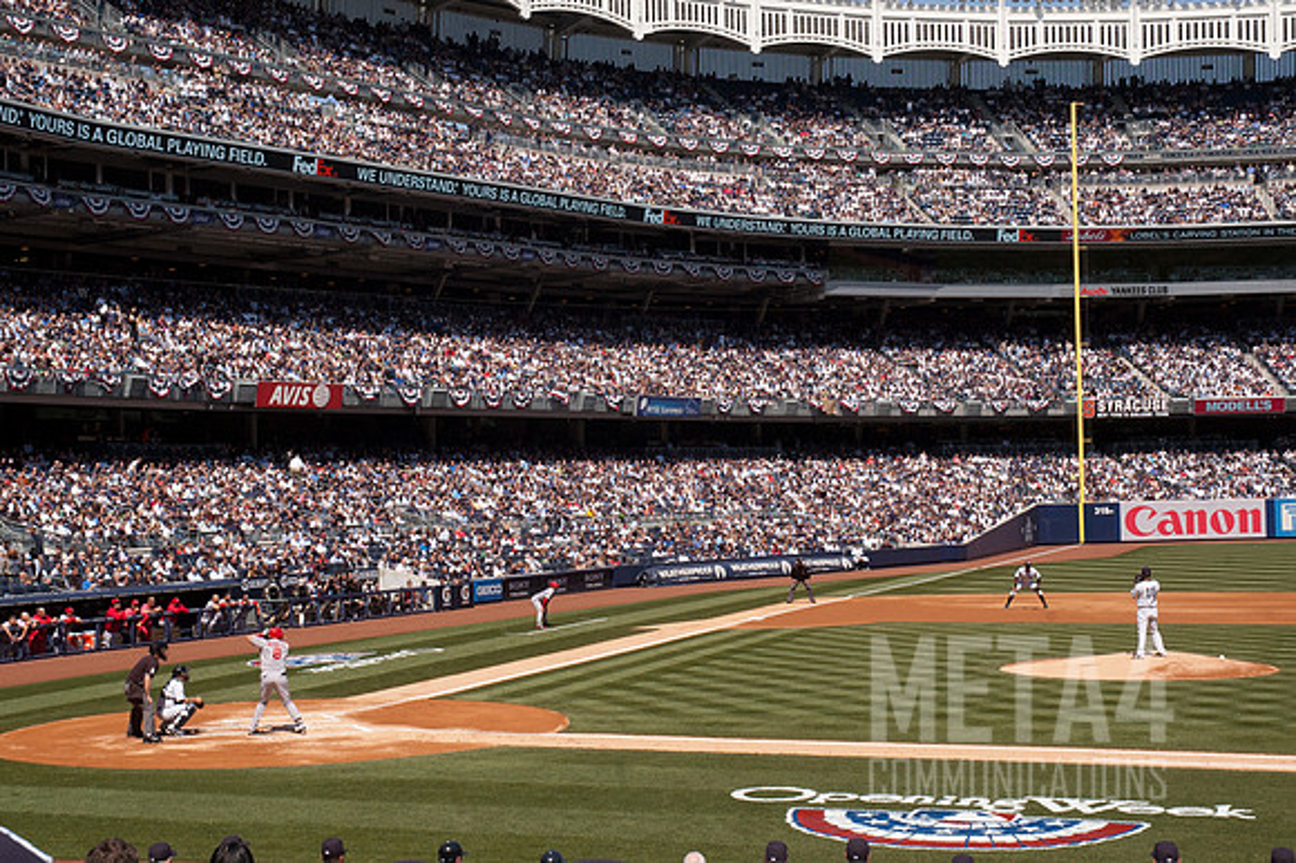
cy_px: 448
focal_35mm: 54
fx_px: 1960
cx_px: 637
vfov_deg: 24.8
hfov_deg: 36.6
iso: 320
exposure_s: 1/500
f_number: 11
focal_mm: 35
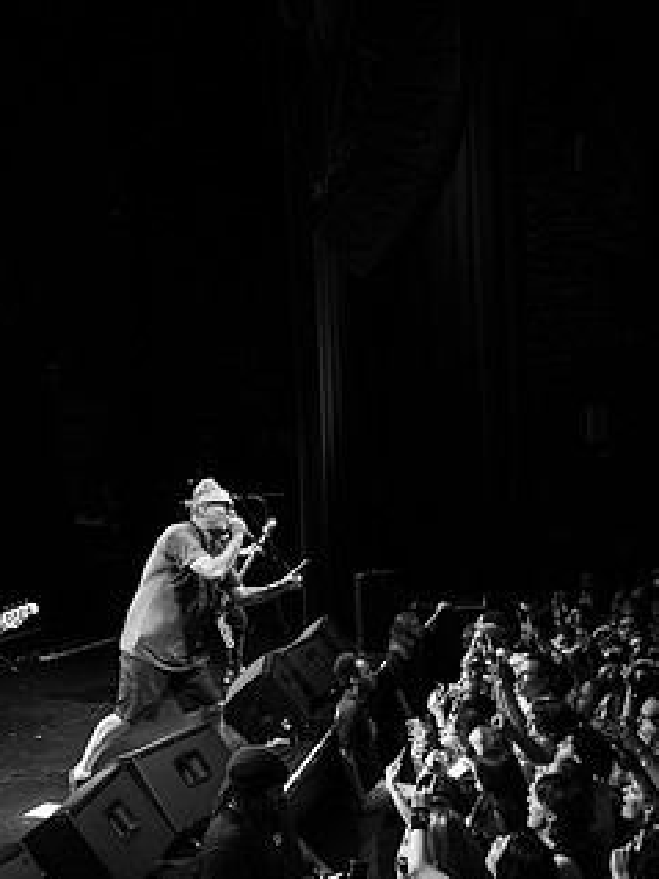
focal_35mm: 42
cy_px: 506
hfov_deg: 34.3
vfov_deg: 44.7
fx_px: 1067
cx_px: 356
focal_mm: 24
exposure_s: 1/100
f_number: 3.2
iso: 3200
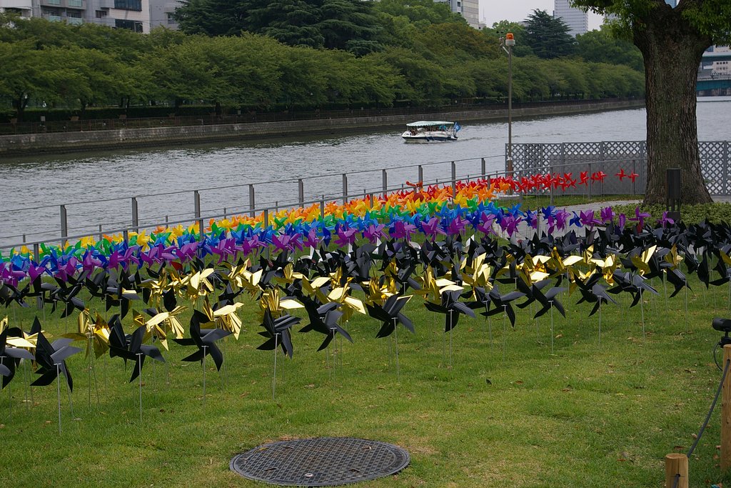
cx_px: 366
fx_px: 1310
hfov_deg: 31.2
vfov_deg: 21.1
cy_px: 244
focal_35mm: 64
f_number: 8
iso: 200
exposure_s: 1/125
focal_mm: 43
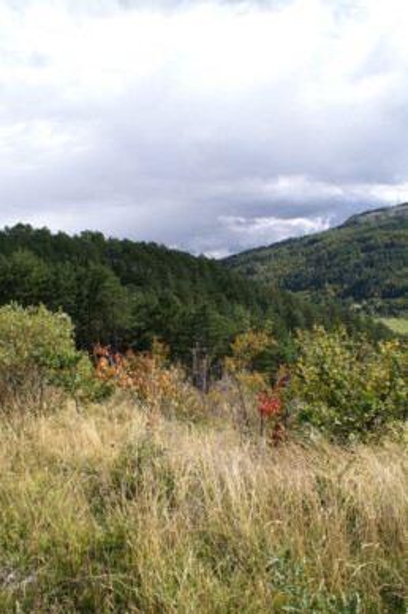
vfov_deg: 67.4
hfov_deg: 47.9
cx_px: 204
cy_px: 307
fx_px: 460
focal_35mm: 27
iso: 100
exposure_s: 1/125
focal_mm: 18
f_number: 10
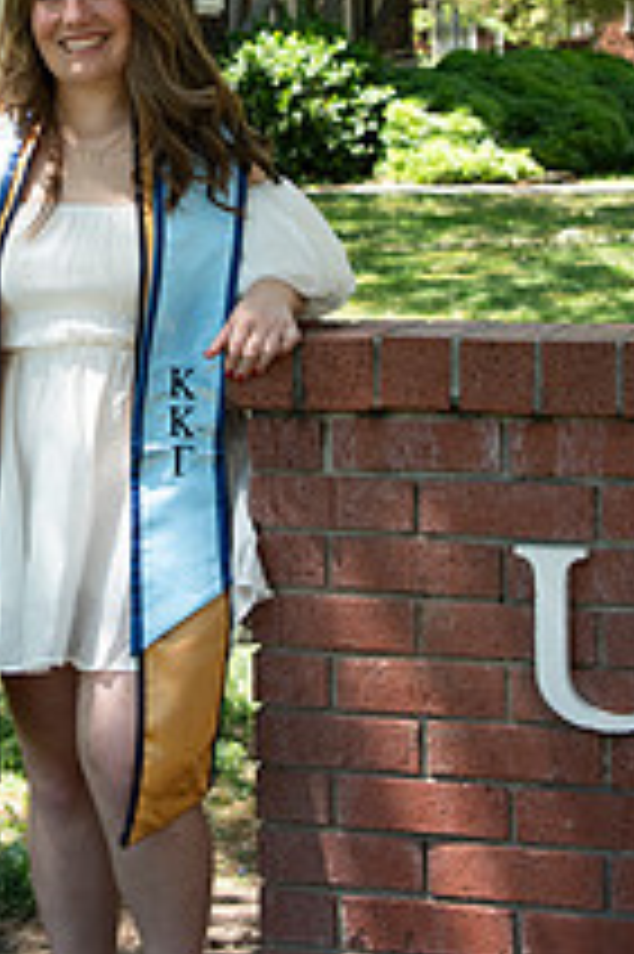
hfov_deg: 13.3
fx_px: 2699
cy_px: 207
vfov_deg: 19.8
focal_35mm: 102
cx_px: 135
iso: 640
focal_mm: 48
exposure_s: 1/400
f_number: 5.6
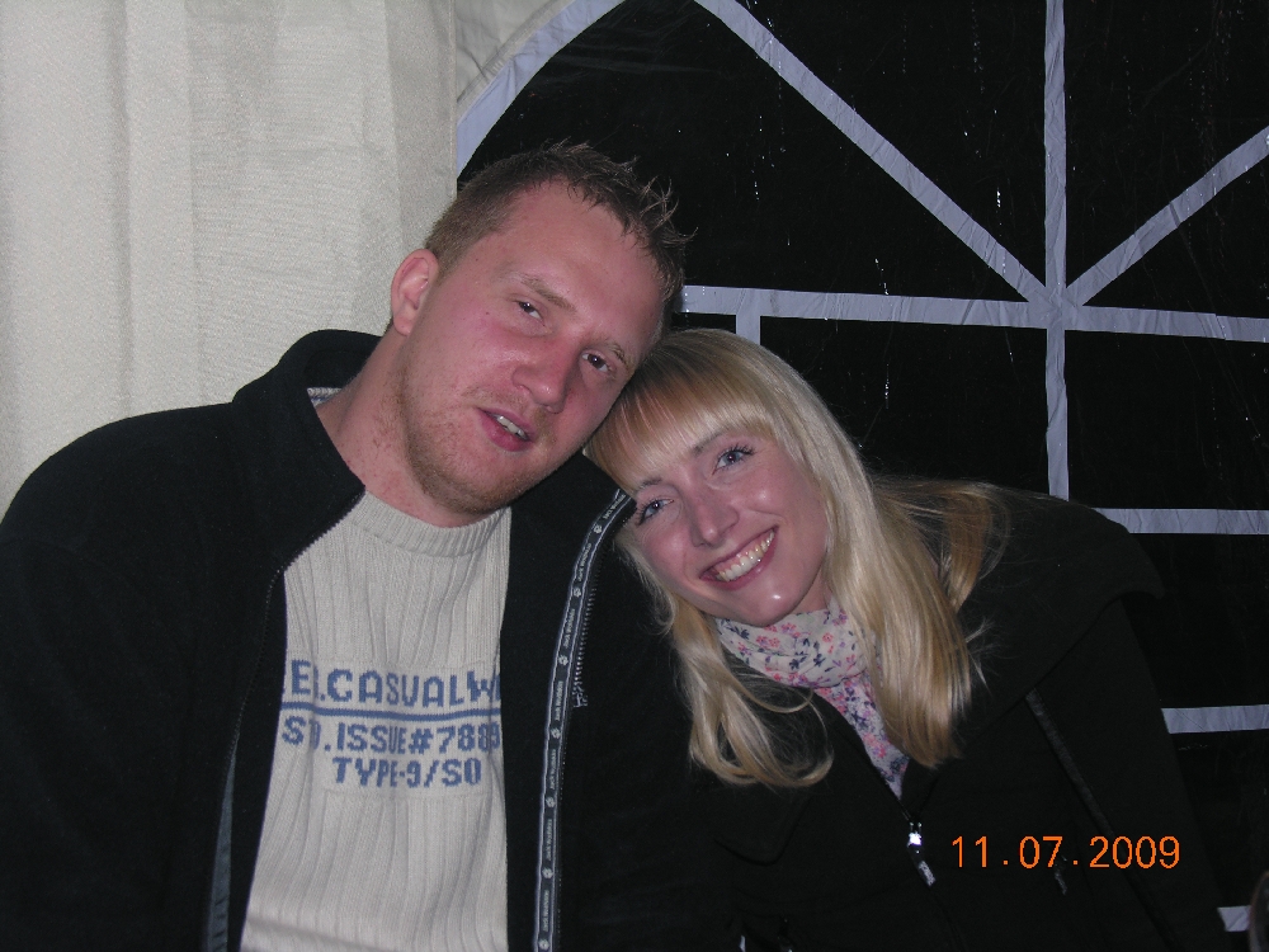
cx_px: 634
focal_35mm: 71
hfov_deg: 27.4
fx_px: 2603
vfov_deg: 20.7
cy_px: 476
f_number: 3.3
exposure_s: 1/60.1
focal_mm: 18
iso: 50
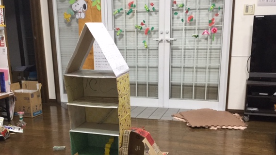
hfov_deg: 52.8
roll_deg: +0.4
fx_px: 278
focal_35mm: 38
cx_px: 138
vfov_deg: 30.8
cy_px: 110
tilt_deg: -15.4
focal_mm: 3.3
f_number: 2.4
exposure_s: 1/33
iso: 125
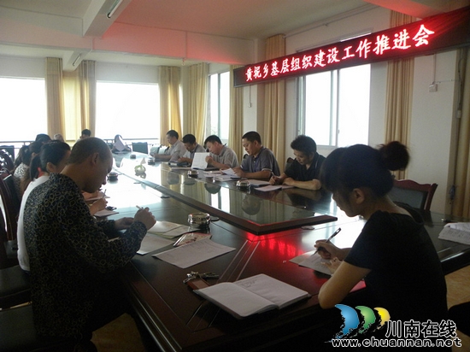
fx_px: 353
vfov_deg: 53.0
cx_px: 235
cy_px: 176
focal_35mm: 26
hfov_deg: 67.3
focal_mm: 4.6
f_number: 2.8
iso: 358
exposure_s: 1/61.8
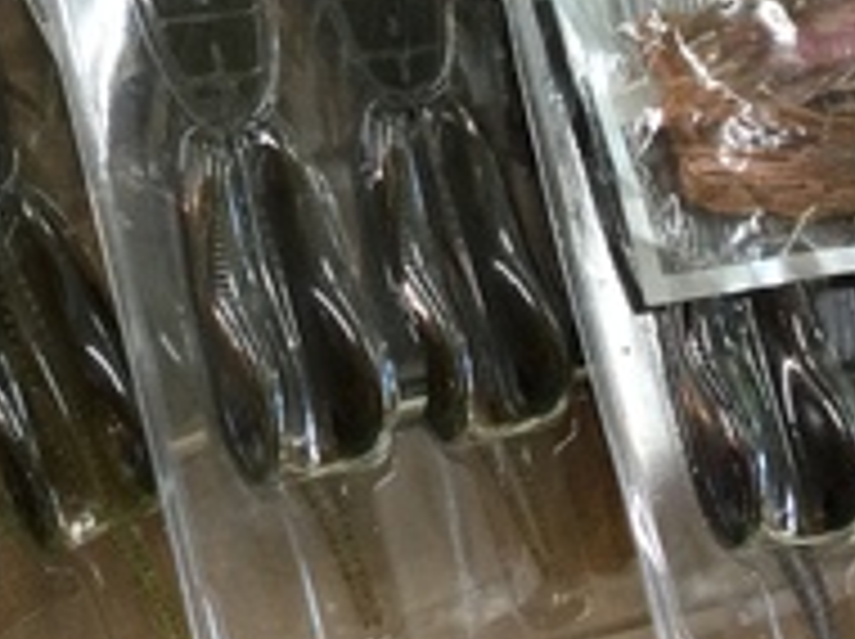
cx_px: 32
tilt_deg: -68.5
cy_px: -153
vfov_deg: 14.5
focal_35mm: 98
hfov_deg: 19.6
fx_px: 2418
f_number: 2.4
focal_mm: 3.3
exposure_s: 1/30
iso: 25
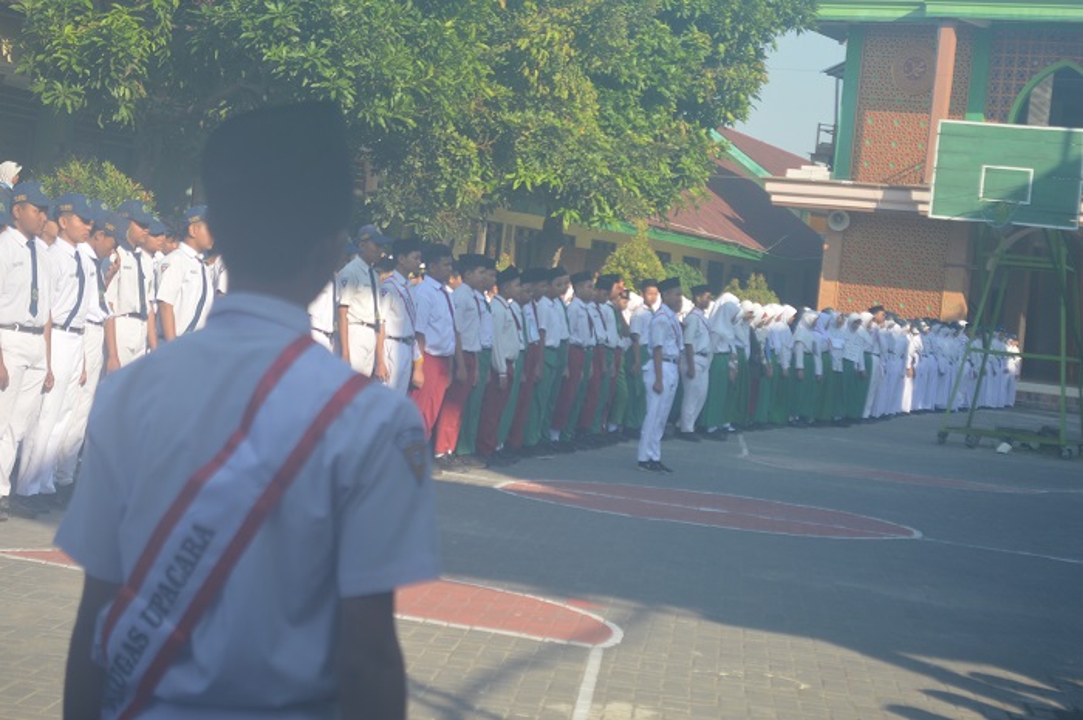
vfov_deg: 16.5
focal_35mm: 82
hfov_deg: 24.6
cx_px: 542
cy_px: 360
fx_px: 2479
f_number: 6.3
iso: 100
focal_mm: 55
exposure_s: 1/160
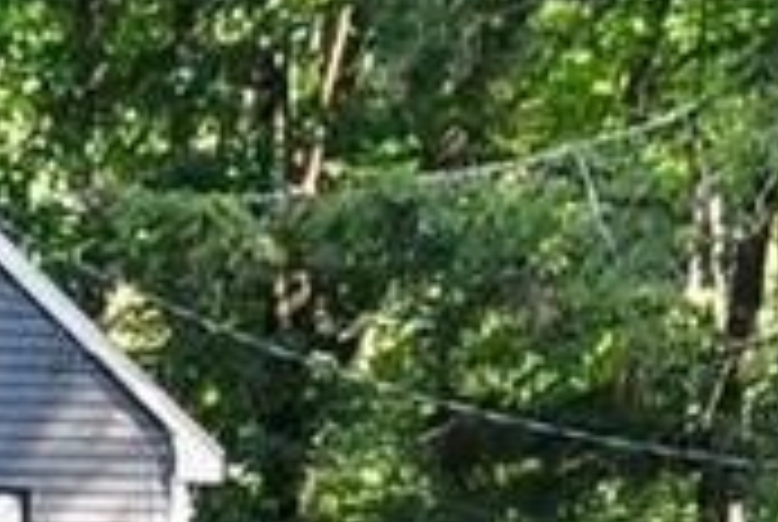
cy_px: 902
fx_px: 3832
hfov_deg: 10.1
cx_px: -1097
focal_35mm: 177
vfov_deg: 7.6
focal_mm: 20
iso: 2000
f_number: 8
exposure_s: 1/320
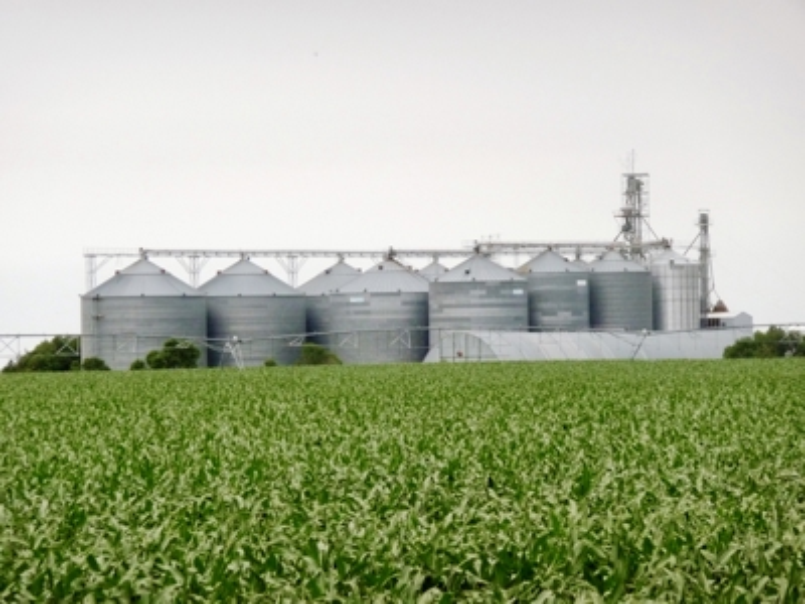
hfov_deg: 7.5
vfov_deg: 5.6
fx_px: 6139
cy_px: 302
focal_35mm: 264
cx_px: 402
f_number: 4.9
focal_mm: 45.4
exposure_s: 1/1300
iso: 400
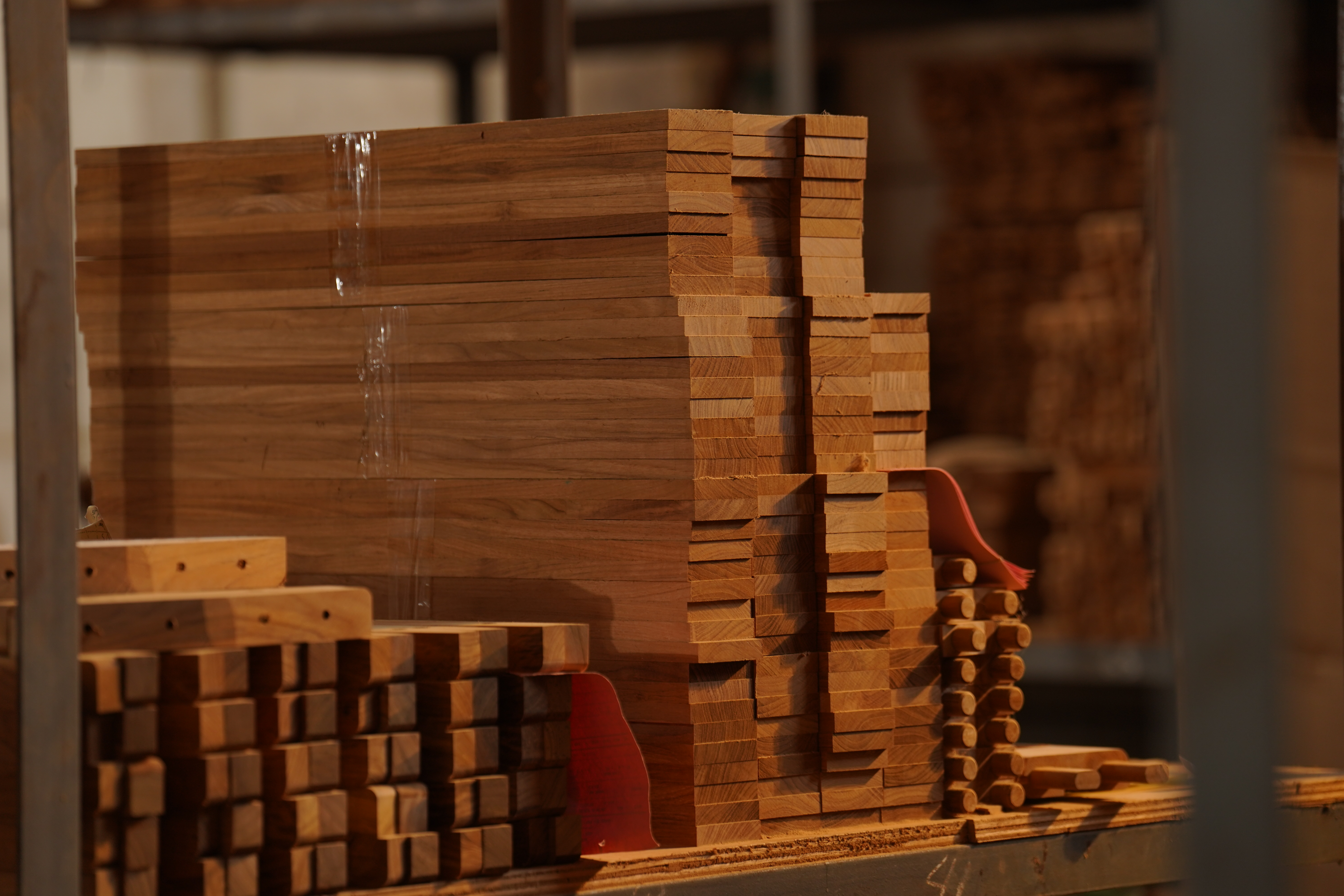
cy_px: 448
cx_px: 672
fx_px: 4853
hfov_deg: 15.8
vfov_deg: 10.5
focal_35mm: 130
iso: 320
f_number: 3.2
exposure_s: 1/125
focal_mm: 130
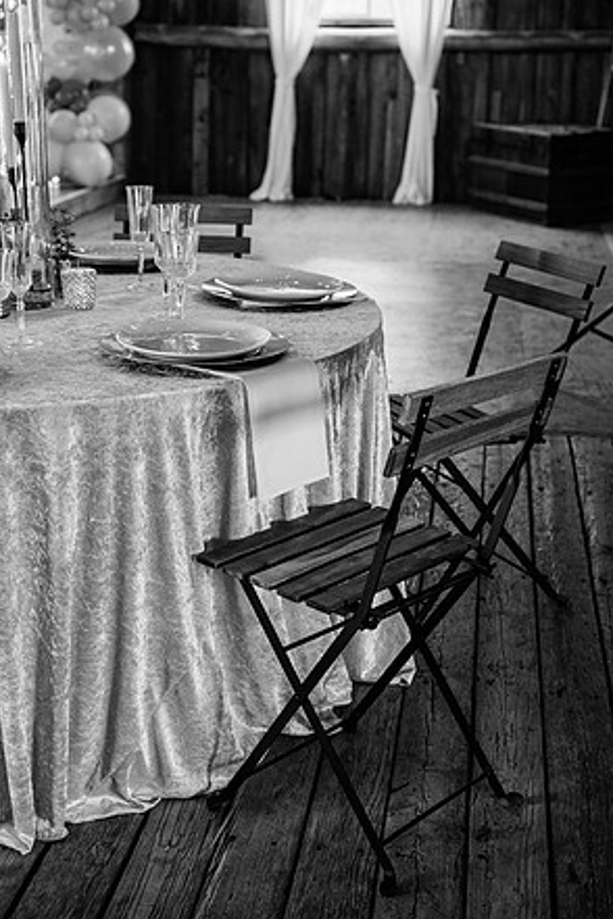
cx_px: 310
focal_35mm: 51
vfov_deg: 38.9
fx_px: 1303
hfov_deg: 26.5
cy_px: 465
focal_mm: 50
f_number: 4.5
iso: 320
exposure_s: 1/200
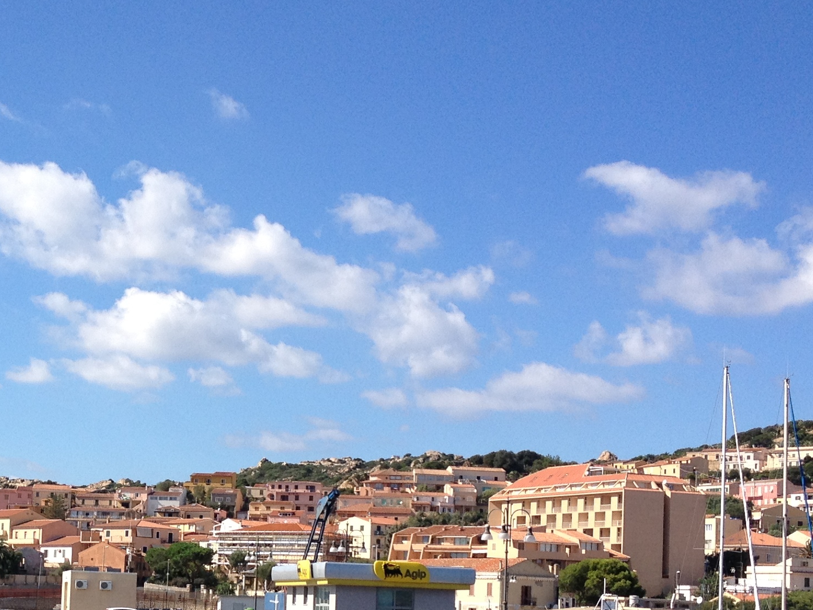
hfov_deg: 24.8
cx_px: 119
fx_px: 1808
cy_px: 510
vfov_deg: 18.9
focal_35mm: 77
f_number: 2.4
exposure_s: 1/1672
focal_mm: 4.28
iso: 64
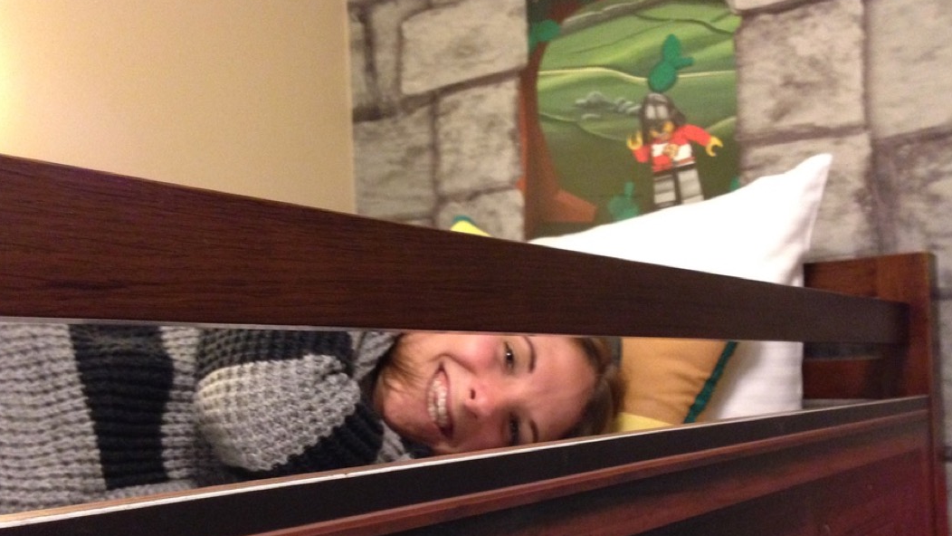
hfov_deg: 49.4
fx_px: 1035
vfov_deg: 28.8
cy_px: 361
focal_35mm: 41
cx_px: 458
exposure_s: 1/15
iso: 500
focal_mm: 4.12
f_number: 2.4
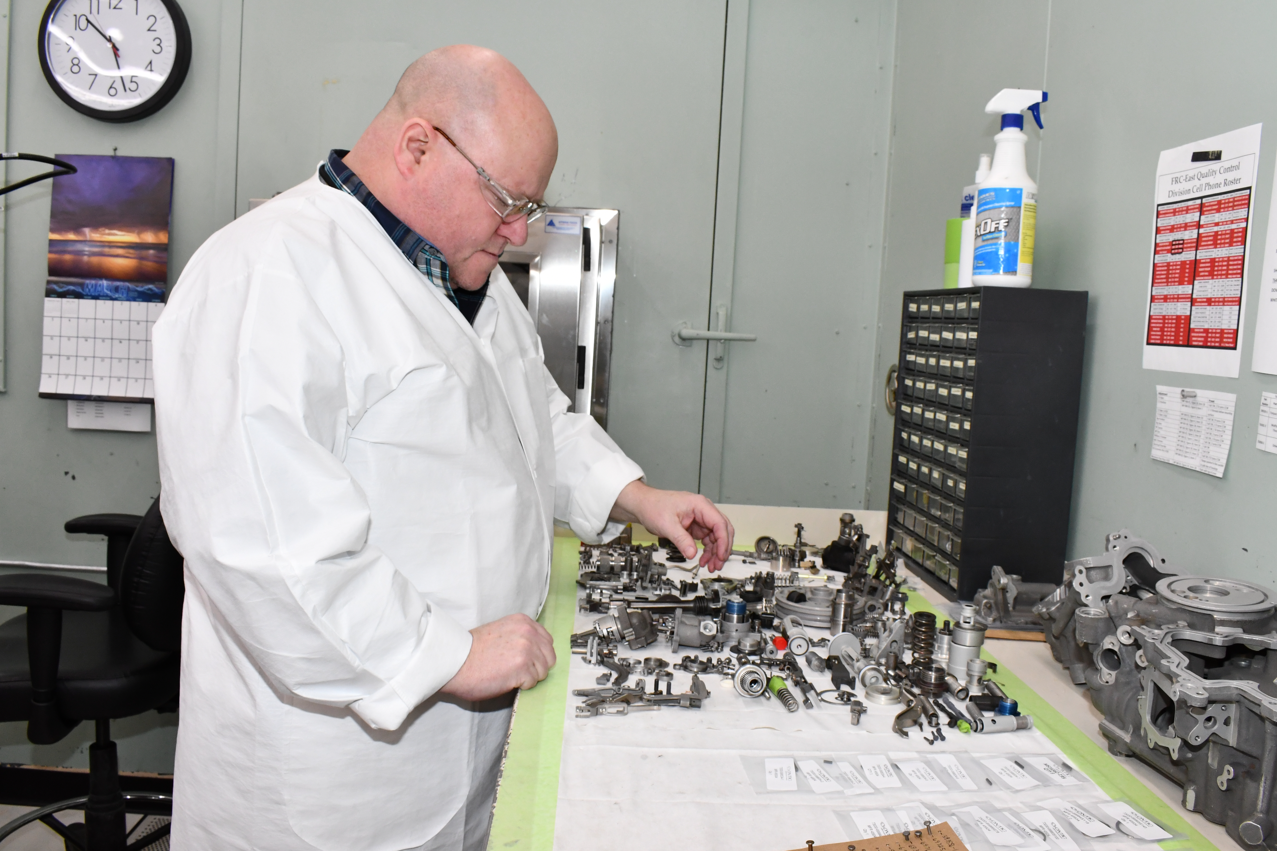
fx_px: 1064
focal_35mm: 30
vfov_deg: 43.6
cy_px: 426
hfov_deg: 61.9
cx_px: 638
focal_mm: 20
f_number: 11
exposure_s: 1/250
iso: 1600
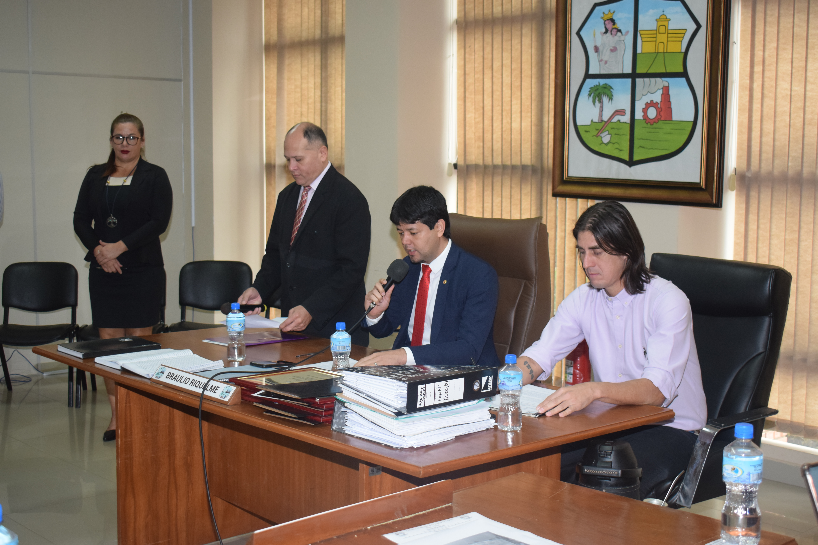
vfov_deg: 26.5
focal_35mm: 51
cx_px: 409
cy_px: 272
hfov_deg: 38.9
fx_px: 1159
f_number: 4.5
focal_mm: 34
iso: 1250
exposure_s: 1/60
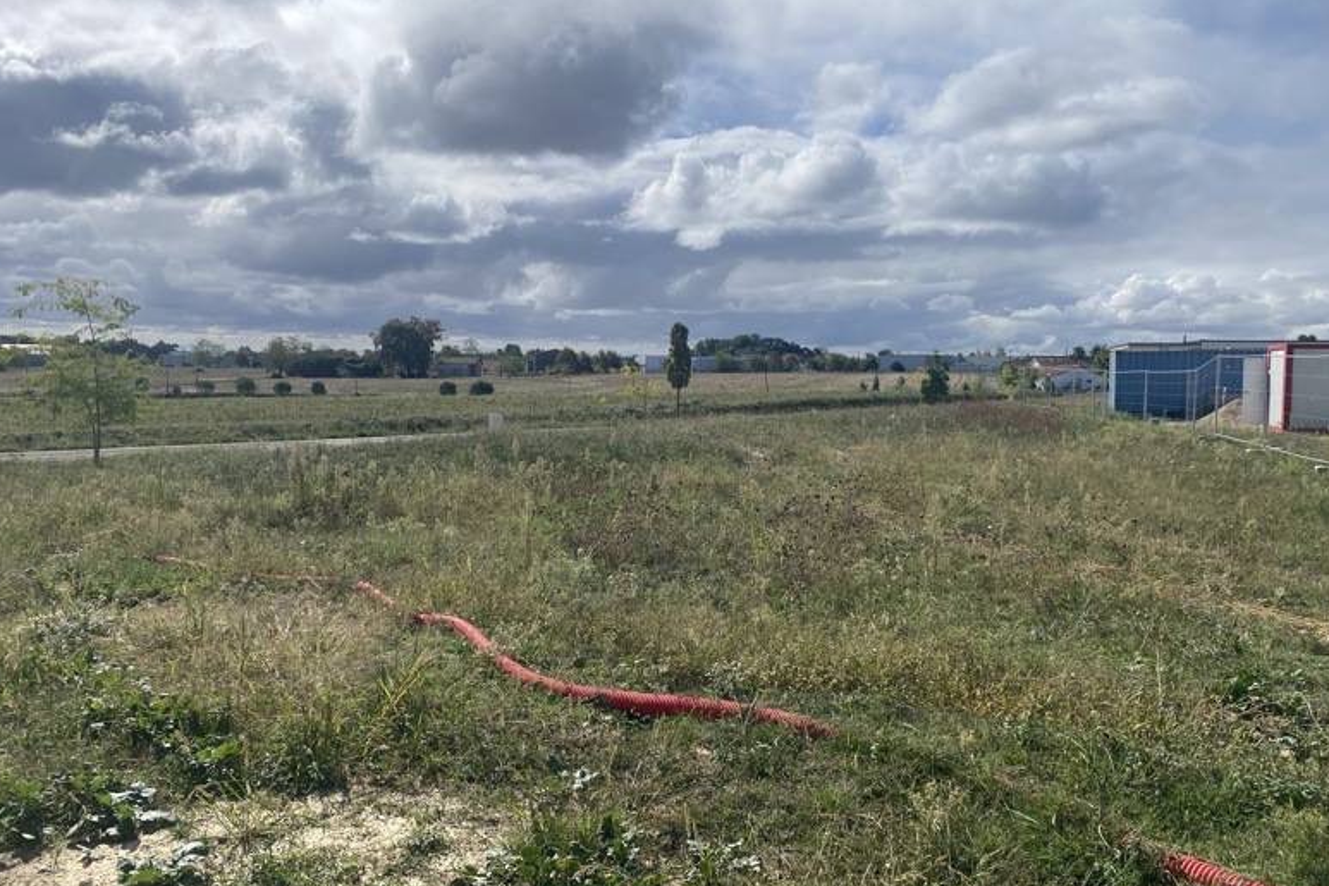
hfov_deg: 65.5
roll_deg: -0.4
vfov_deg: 46.4
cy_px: 427
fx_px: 1033
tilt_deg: -2.6
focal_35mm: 28
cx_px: 660
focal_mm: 4.25
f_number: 1.8
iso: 32
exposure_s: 1/7194
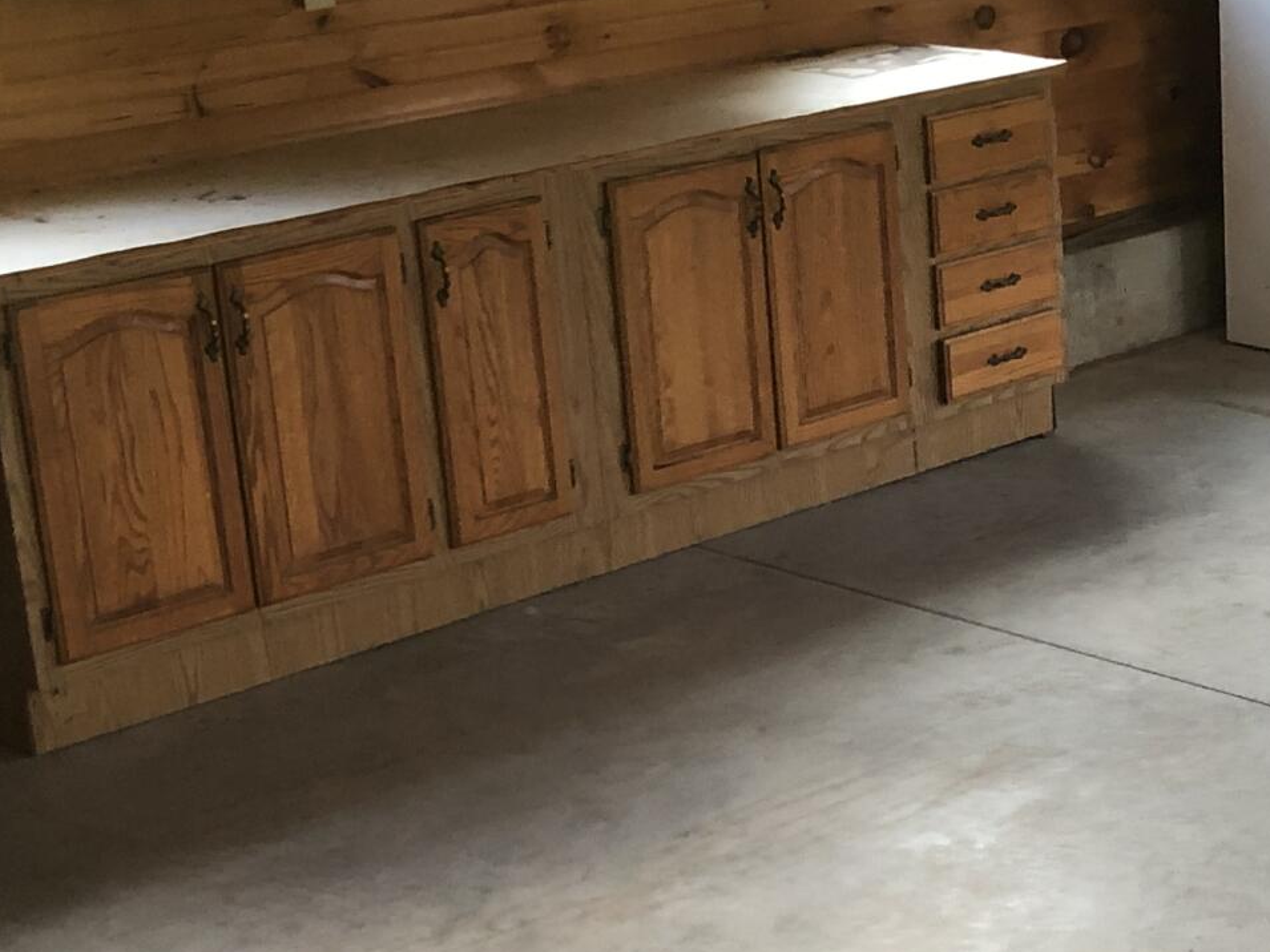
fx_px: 3228
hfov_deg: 21.1
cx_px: 1410
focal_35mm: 88
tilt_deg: -21.6
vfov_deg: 16.7
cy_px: 742
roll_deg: -0.1
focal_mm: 3.99
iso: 40
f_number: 1.8
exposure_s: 1/30
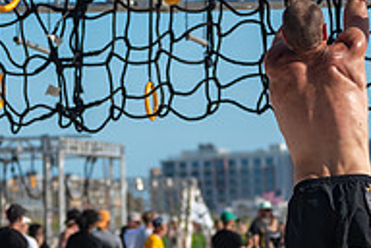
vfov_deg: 6.5
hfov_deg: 9.7
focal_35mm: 212
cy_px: 129
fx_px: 2185
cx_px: 153
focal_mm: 70
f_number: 2.8
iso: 320
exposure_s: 1/4000
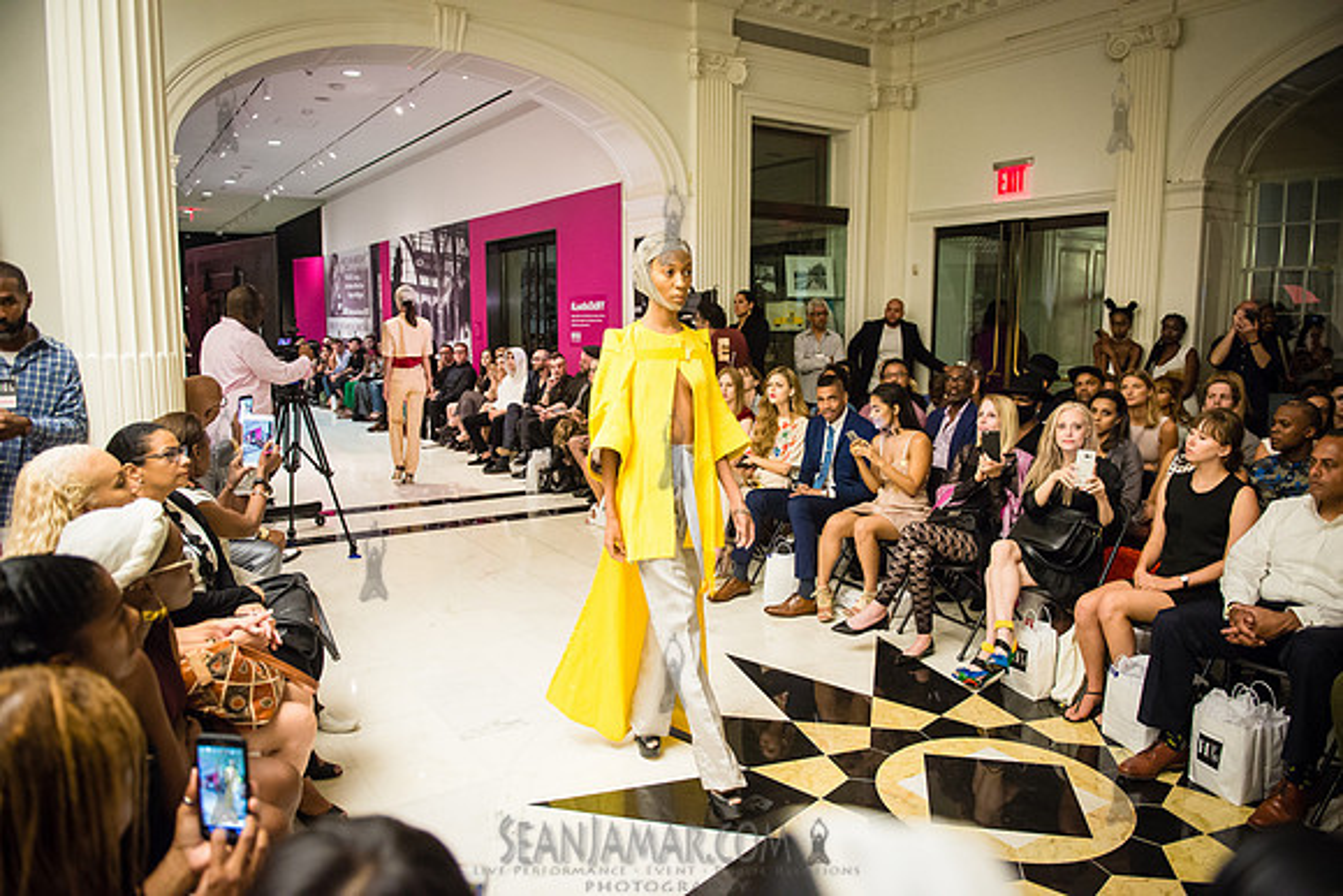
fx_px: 970
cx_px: 672
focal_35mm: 26
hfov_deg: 69.4
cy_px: 448
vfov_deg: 49.6
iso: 5000
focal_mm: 26
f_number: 2.8
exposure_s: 1/200
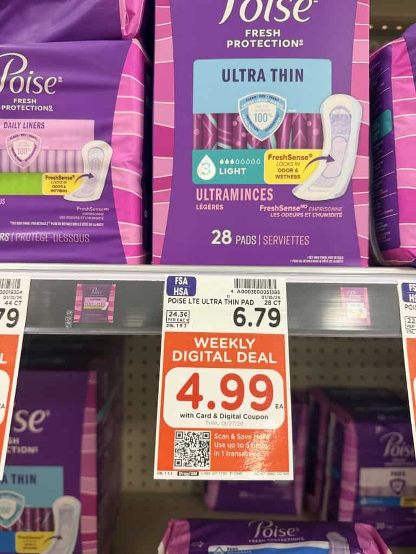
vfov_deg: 71.6
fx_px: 385
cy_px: 277
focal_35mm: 24
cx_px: 208
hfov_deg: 56.8
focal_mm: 6.8
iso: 200
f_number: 1.8
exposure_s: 1/120
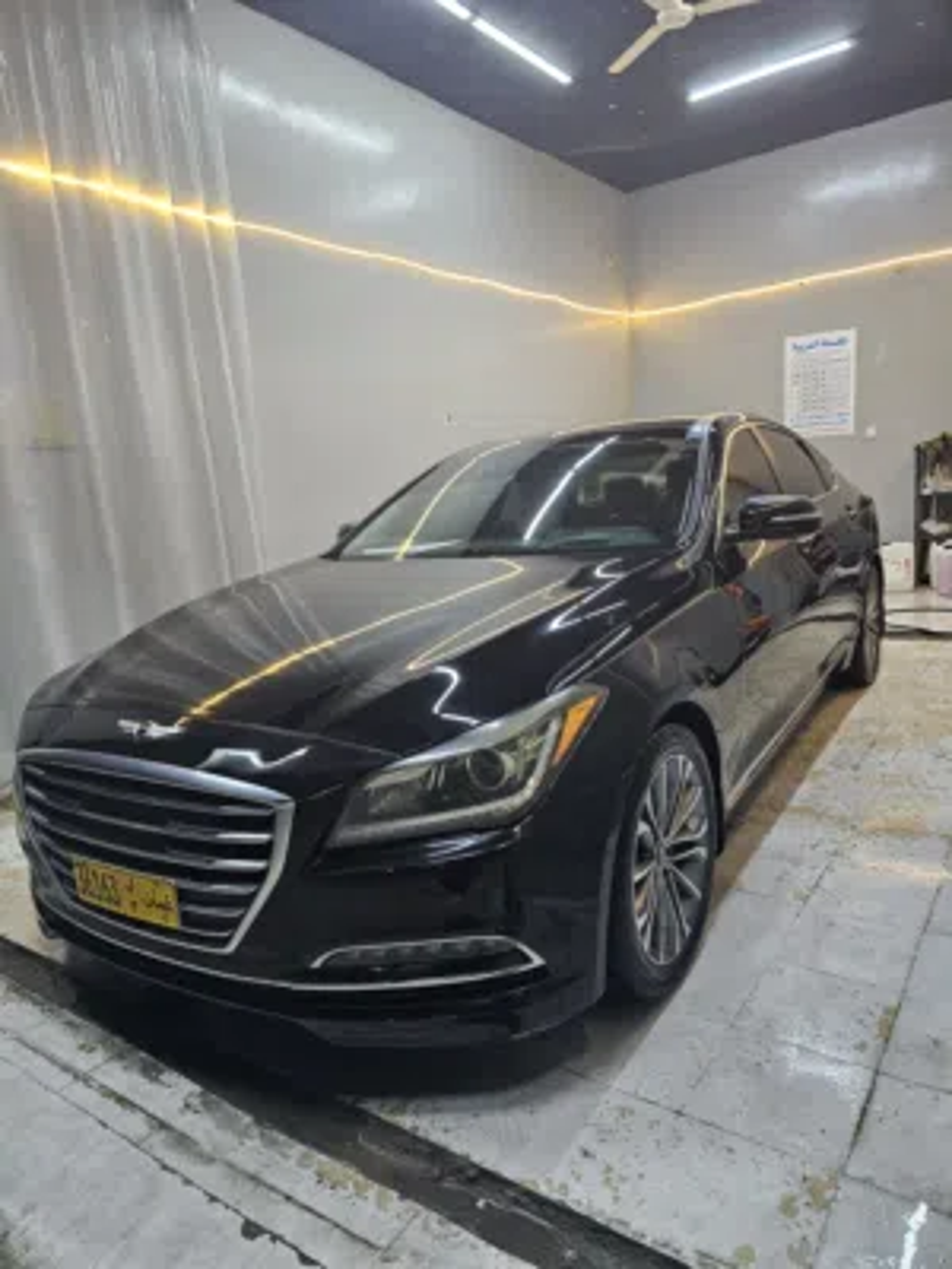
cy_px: 634
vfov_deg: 73.9
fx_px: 843
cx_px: 476
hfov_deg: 58.9
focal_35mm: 23
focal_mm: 6.3
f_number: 1.7
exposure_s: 1/100
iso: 250
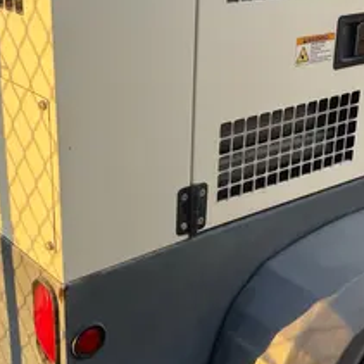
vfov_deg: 28.6
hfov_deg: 28.6
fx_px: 714
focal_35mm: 60
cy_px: 163
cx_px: 164
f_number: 1.6
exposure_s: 1/454
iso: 50
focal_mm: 5.1
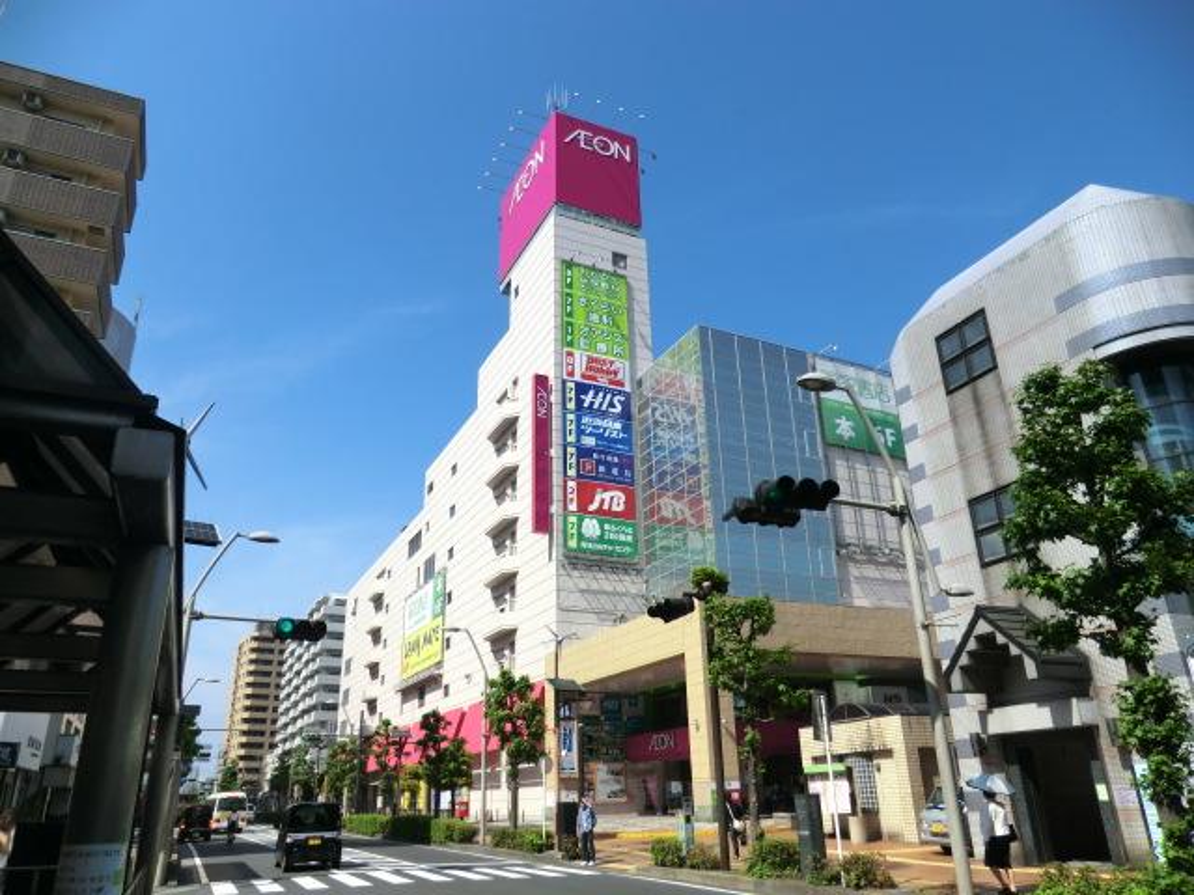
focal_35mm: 24
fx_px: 828
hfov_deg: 71.6
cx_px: 597
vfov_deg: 56.8
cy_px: 448
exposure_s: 1/250
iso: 80
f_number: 7.5
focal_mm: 4.3
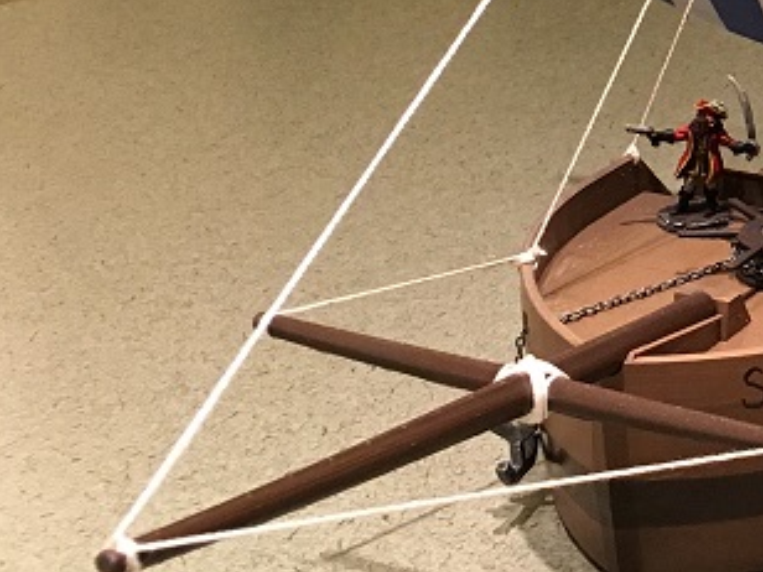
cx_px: 1026
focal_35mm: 95
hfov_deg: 18.9
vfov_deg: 15.2
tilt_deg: -13.8
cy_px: -35
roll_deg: -1.9
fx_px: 2094
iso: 125
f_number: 2.2
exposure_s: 1/30
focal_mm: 4.15
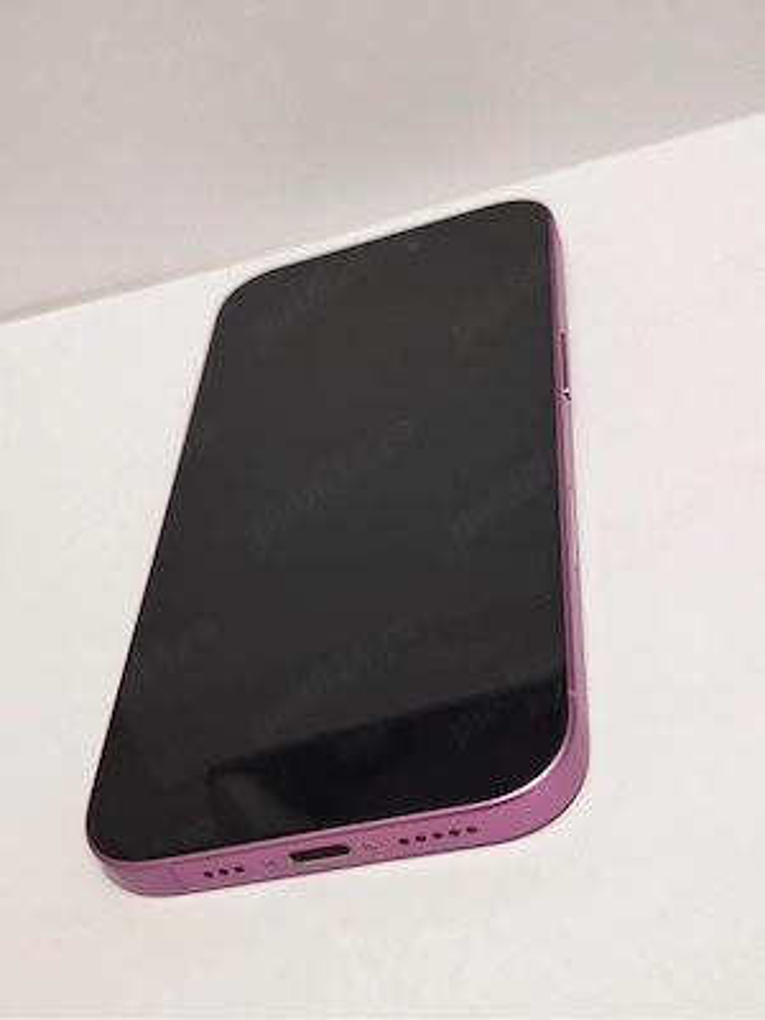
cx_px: 382
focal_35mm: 46
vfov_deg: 41.2
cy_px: 510
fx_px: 1355
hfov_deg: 31.5
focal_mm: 6.55
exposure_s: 1/25
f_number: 1.6
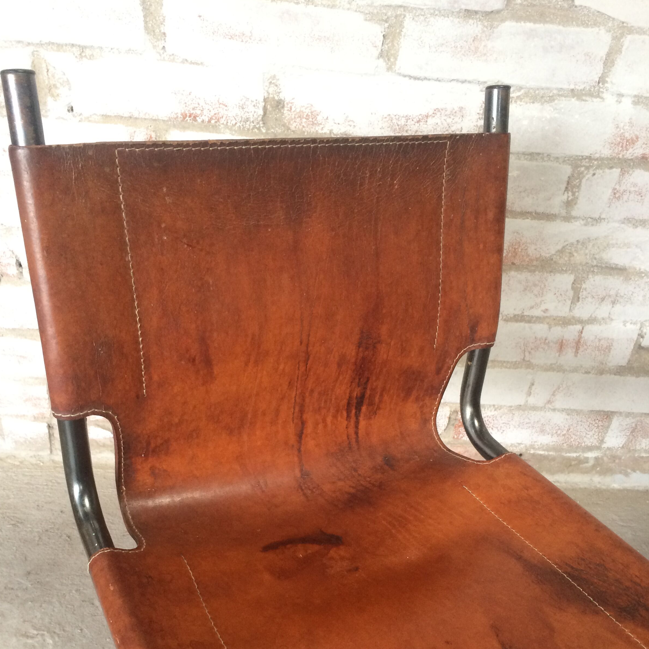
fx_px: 742
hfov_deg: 47.2
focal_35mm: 35
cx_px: 320
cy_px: 437
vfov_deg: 46.4
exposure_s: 1/30
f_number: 2.2
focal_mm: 4.15
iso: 64
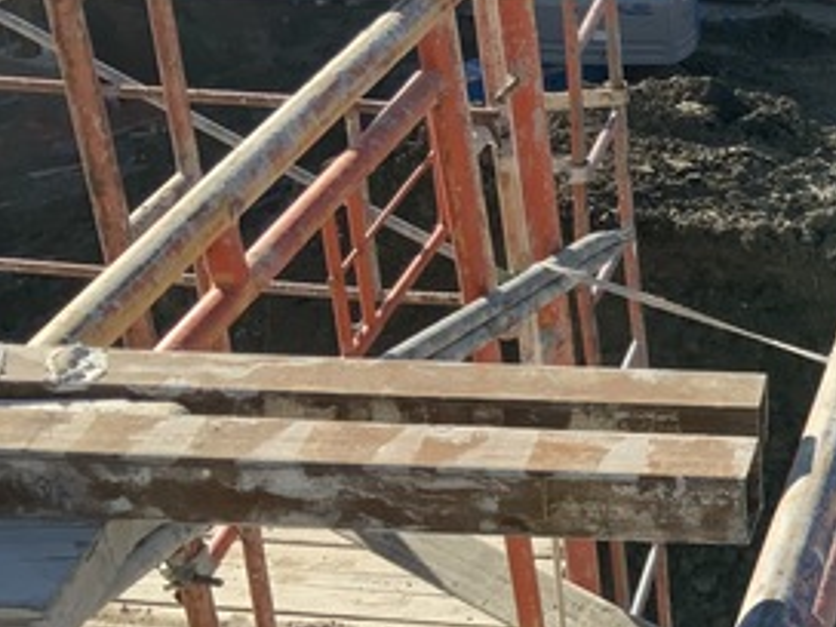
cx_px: 1183
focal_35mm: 86
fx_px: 2077
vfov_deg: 17.2
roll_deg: -1.3
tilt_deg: -28.1
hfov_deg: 20.2
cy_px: 250
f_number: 1.8
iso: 16
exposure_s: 1/869
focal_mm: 3
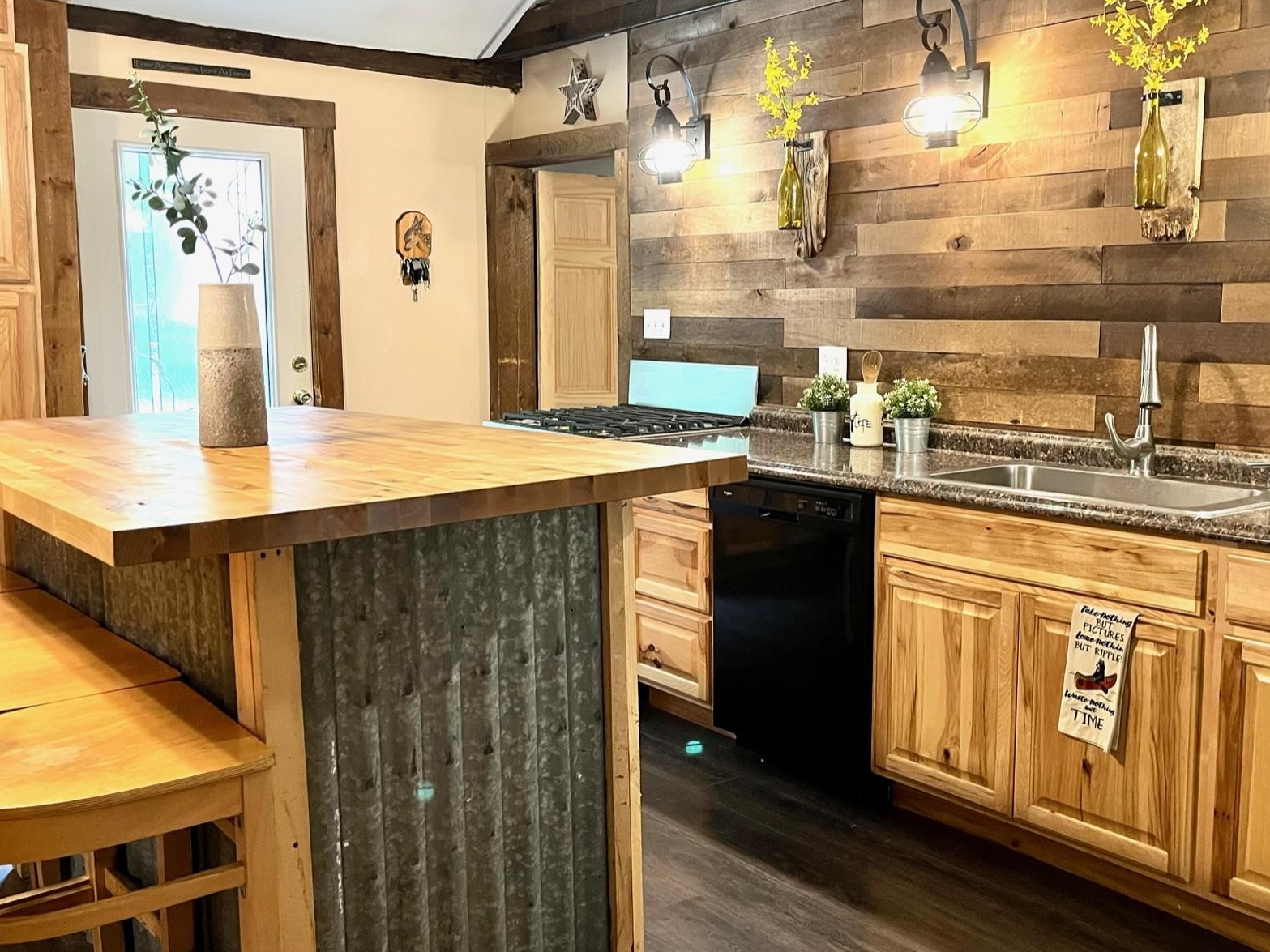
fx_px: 1247
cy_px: 429
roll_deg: +0.2
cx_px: 671
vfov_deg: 41.7
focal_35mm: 34
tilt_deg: -6.2
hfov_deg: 53.9
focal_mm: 5.1
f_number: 1.6
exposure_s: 1/60
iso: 400
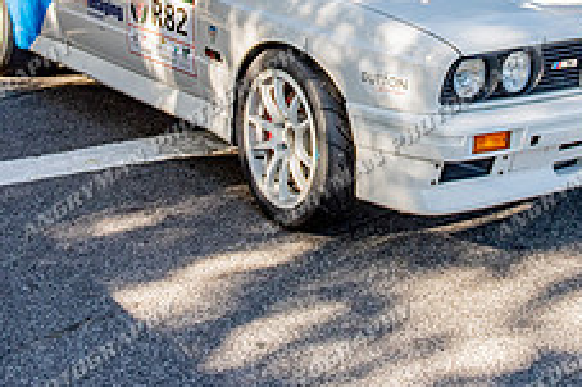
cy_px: 14
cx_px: 333
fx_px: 1115
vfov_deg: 19.2
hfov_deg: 29.2
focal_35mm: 69
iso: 500
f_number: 2.8
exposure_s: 1/4000
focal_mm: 27
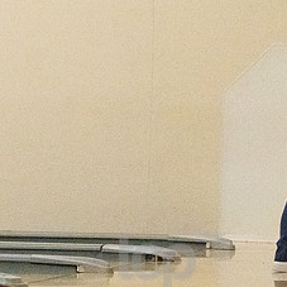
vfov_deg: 5.4
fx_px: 3049
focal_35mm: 325
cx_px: 336
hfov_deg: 5.4
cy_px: 102
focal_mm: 100
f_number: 4.5
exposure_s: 1/1250
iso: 10000
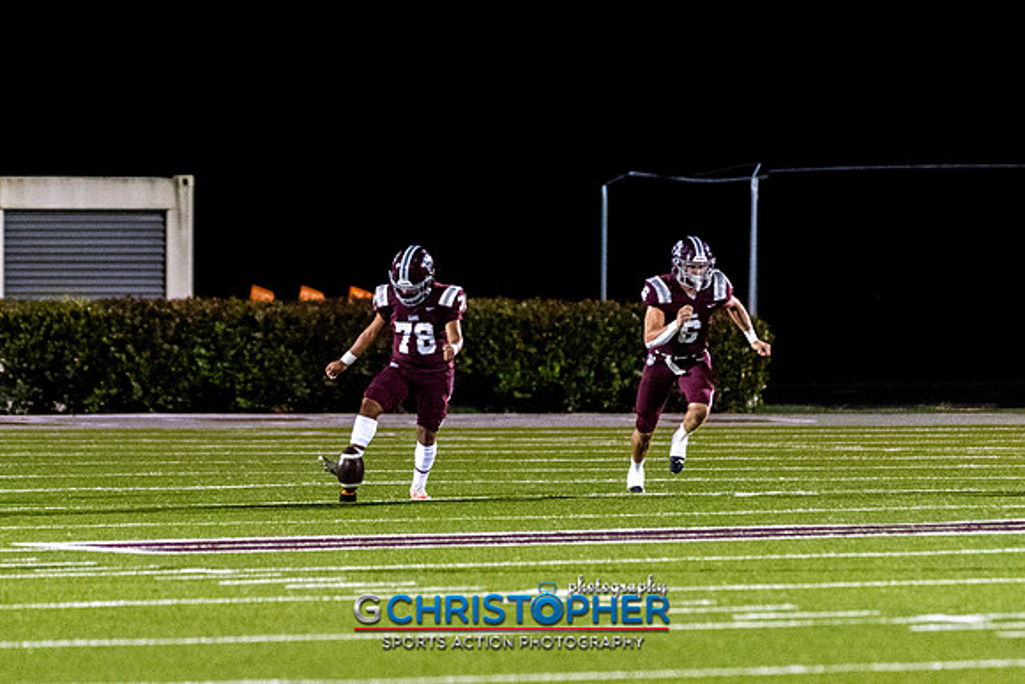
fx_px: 11404
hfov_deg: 5.1
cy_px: 329
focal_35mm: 400
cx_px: 394
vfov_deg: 3.4
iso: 6400
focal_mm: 200
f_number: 2.8
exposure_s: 1/800
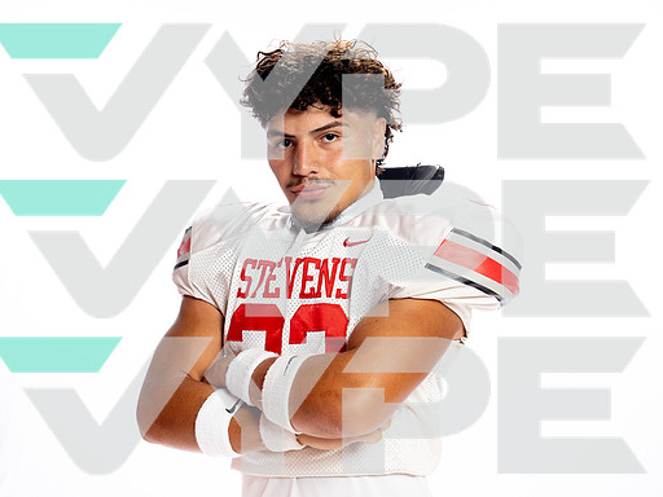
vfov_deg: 24.0
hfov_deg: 31.7
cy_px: 249
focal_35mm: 61
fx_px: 1168
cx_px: 321
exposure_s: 1/250
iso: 800
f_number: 8
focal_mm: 56
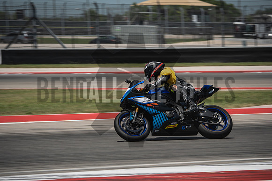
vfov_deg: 4.6
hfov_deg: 6.9
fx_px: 2267
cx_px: 136
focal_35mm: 300
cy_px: 90
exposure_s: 1/400
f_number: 8
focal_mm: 200
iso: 160
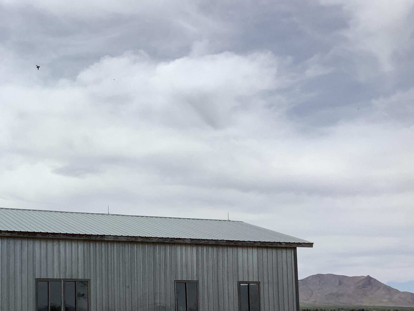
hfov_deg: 34.1
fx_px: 646
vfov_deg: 26.5
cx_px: 65
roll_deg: +0.6
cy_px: 251
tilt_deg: +4.8
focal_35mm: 54
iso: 25
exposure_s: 1/3268
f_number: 2.4
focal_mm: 3.3
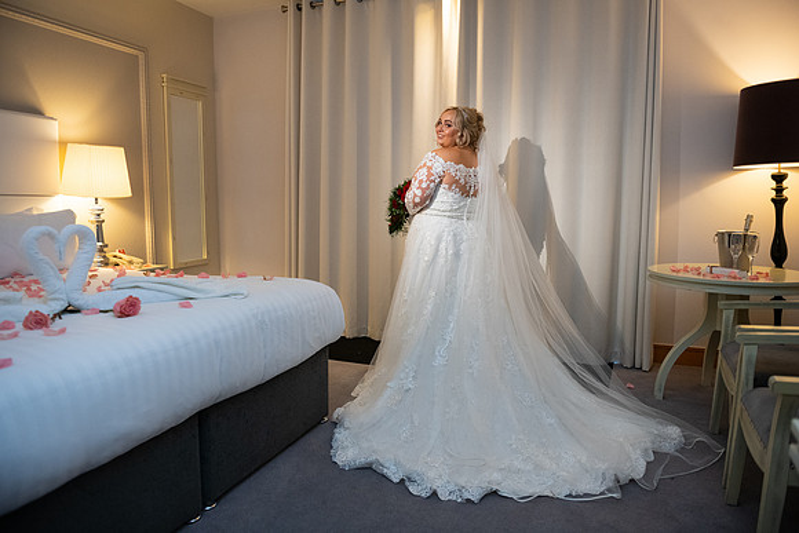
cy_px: 266
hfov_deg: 73.7
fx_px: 533
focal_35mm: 24
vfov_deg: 53.2
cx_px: 400
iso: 1250
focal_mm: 24
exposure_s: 1/160
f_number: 3.5
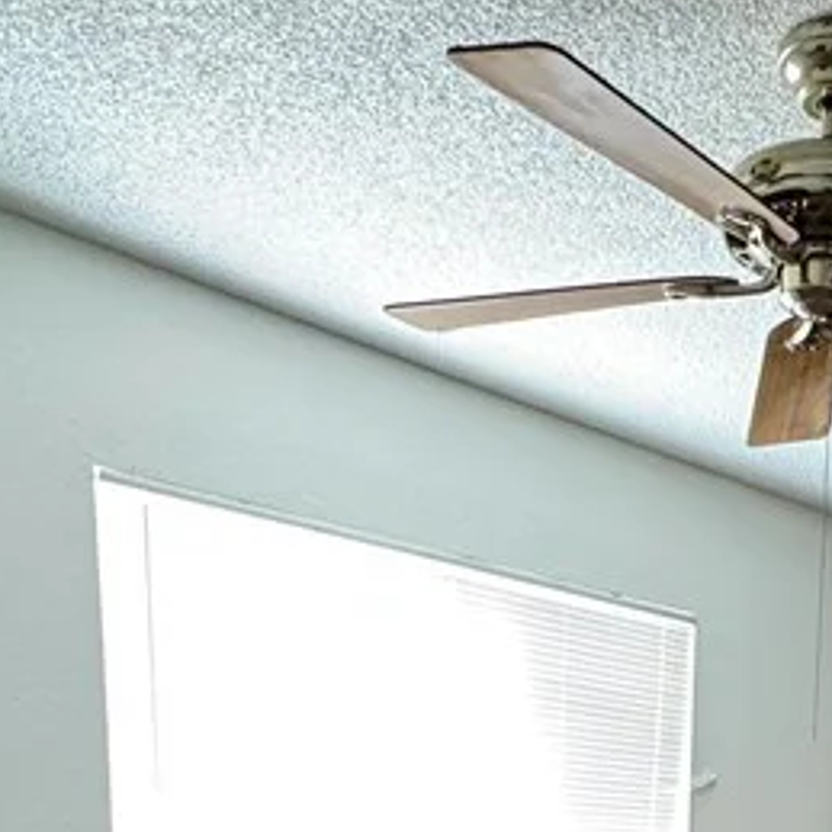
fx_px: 1332
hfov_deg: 33.0
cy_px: 1108
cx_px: 739
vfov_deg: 28.0
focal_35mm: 49
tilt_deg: -10.9
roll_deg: -2.3
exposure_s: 1/60
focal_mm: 2.22
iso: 640
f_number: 2.2
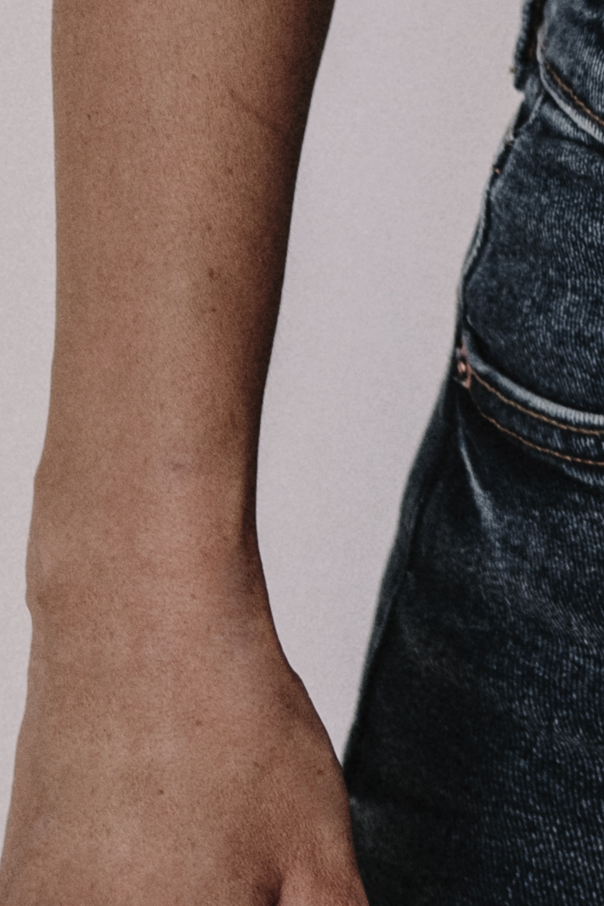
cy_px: -1334
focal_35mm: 671
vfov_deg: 3.0
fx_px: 16891
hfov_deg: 2.0
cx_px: 1254
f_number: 2.8
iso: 200
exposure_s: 1/250
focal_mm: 90
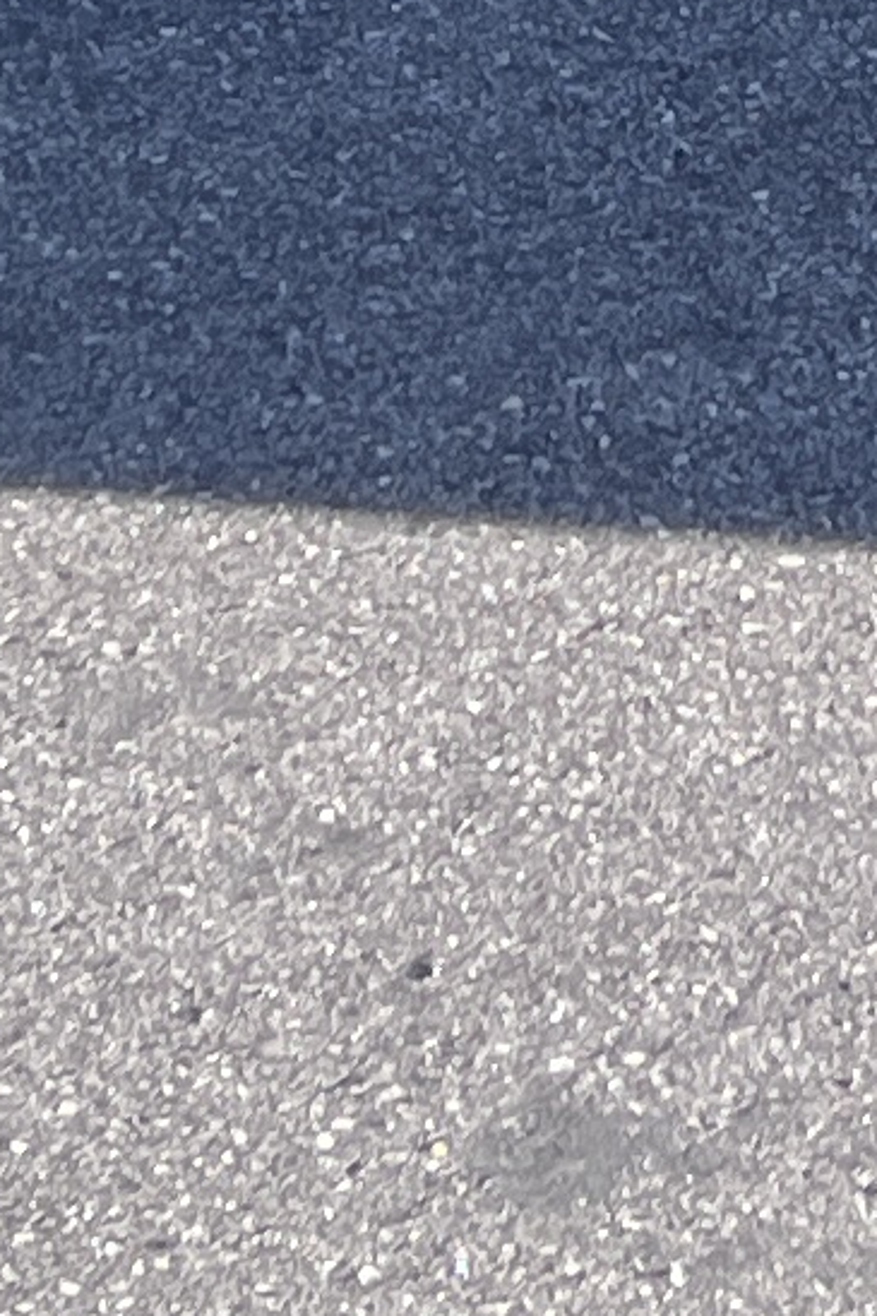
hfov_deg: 6.8
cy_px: -1592
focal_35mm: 199
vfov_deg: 9.4
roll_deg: -1.8
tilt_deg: -8.5
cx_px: 1199
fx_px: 7276
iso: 50
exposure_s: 1/1311
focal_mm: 5.7
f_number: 1.5
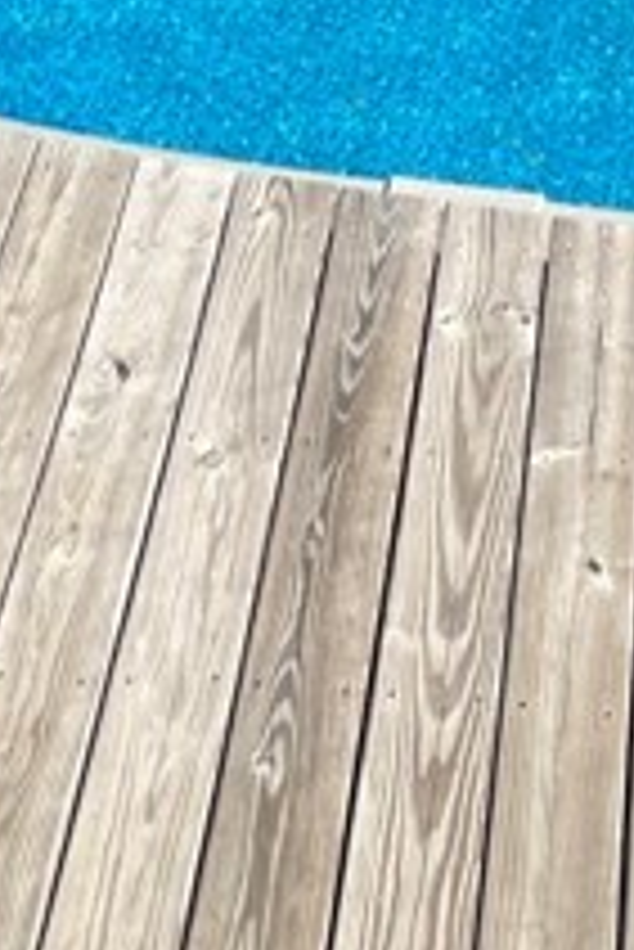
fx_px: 3455
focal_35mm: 131
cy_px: -941
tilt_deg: -14.4
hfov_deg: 10.4
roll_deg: +0.0
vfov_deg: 13.4
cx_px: 580
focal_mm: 5.7
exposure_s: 1/3831
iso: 50
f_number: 1.5
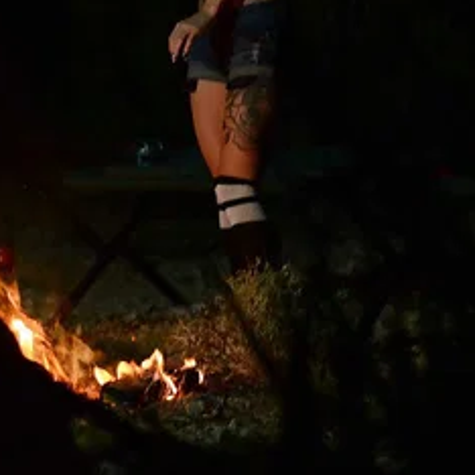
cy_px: 93
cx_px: 144
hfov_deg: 8.4
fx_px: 3214
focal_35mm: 207
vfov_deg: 8.4
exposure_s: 1/60
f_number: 3.5
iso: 2000
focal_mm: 95
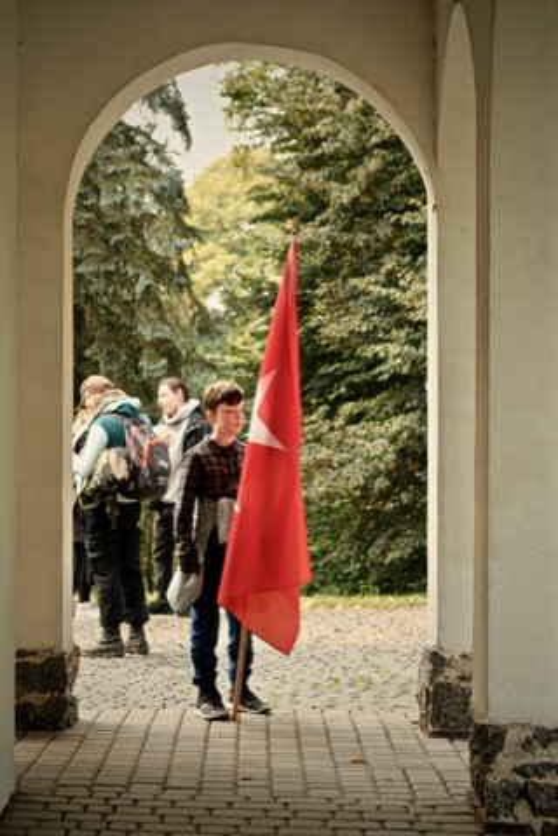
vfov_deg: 24.5
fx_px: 1930
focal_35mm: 83
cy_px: 418
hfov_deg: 16.5
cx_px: 279
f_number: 4
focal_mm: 55
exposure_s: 1/160
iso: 400
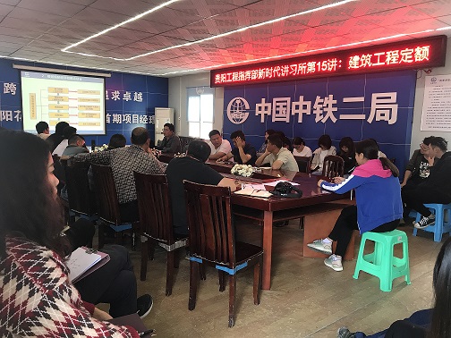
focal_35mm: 28
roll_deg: -1.9
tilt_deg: -5.6
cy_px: 169
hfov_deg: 63.4
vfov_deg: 49.7
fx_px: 365
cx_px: 226
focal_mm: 3.99
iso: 40
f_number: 1.8
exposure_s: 1/17
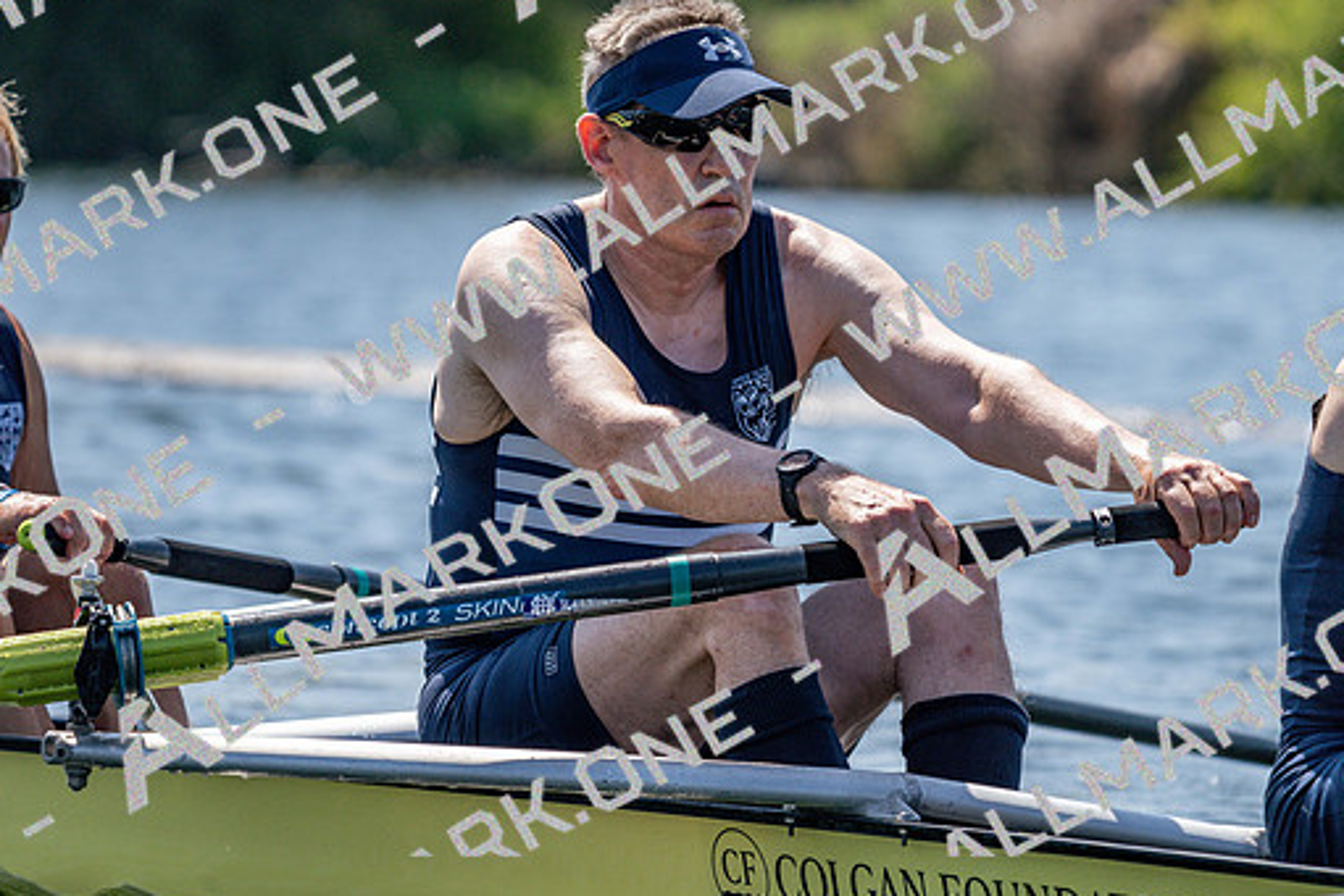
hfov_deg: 6.0
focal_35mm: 344
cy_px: 406
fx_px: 12846
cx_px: 652
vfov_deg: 4.0
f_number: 6.3
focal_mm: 303
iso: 320
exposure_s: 1/2000
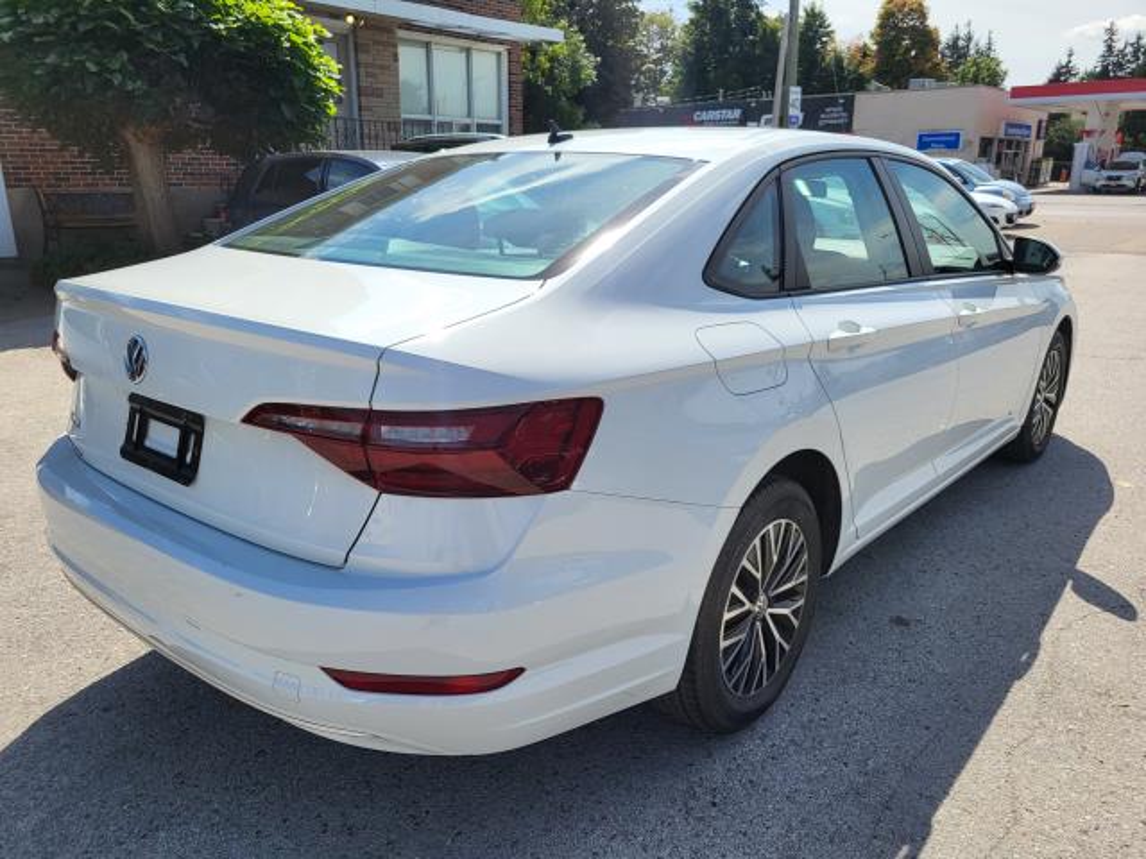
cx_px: 573
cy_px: 430
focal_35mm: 26
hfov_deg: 67.3
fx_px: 861
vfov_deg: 53.1
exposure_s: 1/2614
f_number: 1.8
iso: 40
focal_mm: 5.4
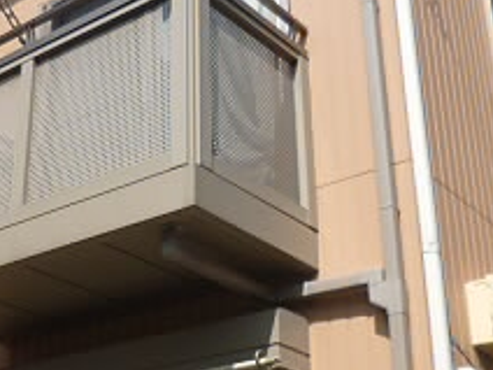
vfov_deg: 21.6
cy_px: 188
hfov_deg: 28.3
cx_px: 153
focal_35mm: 68
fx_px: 968
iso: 100
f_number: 9
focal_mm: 4.3
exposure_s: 1/160
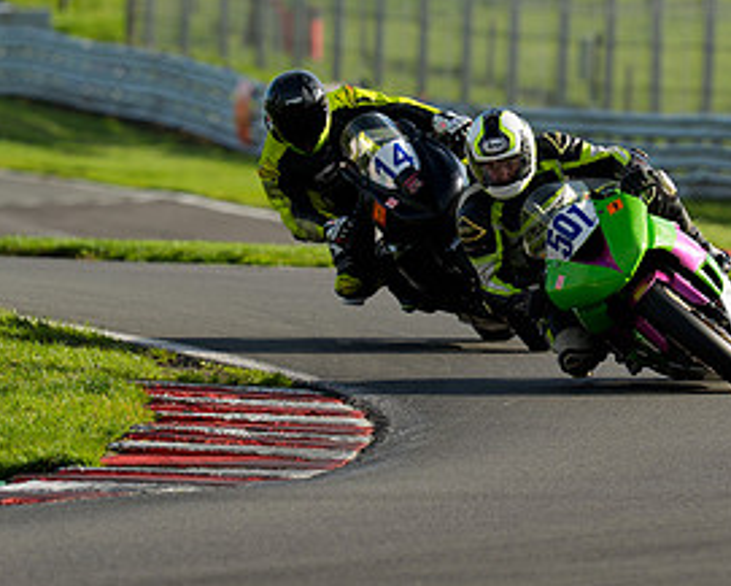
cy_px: 234
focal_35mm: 804
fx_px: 17401
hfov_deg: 2.4
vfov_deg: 1.9
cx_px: 620
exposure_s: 1/400
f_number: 6.3
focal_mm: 400
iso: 125
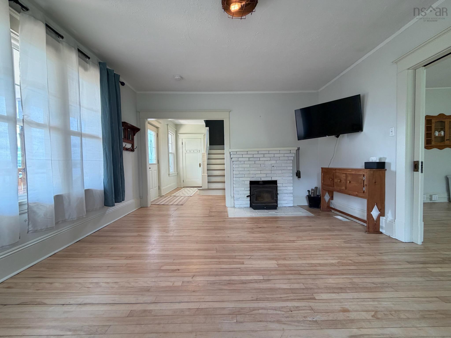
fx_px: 182
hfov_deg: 102.1
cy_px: 169
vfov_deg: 85.7
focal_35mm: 14
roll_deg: +1.5
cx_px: 226
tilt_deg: -0.2
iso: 200
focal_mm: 2.22
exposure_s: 1/120
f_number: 2.2
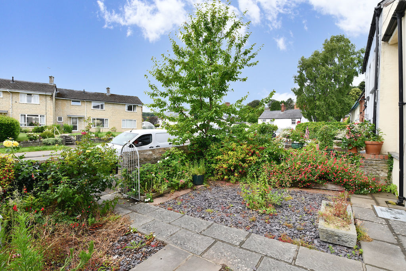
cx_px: 203
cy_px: 136
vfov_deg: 73.8
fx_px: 180
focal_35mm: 16
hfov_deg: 96.7
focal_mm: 16
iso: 250
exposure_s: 1/400
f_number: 10
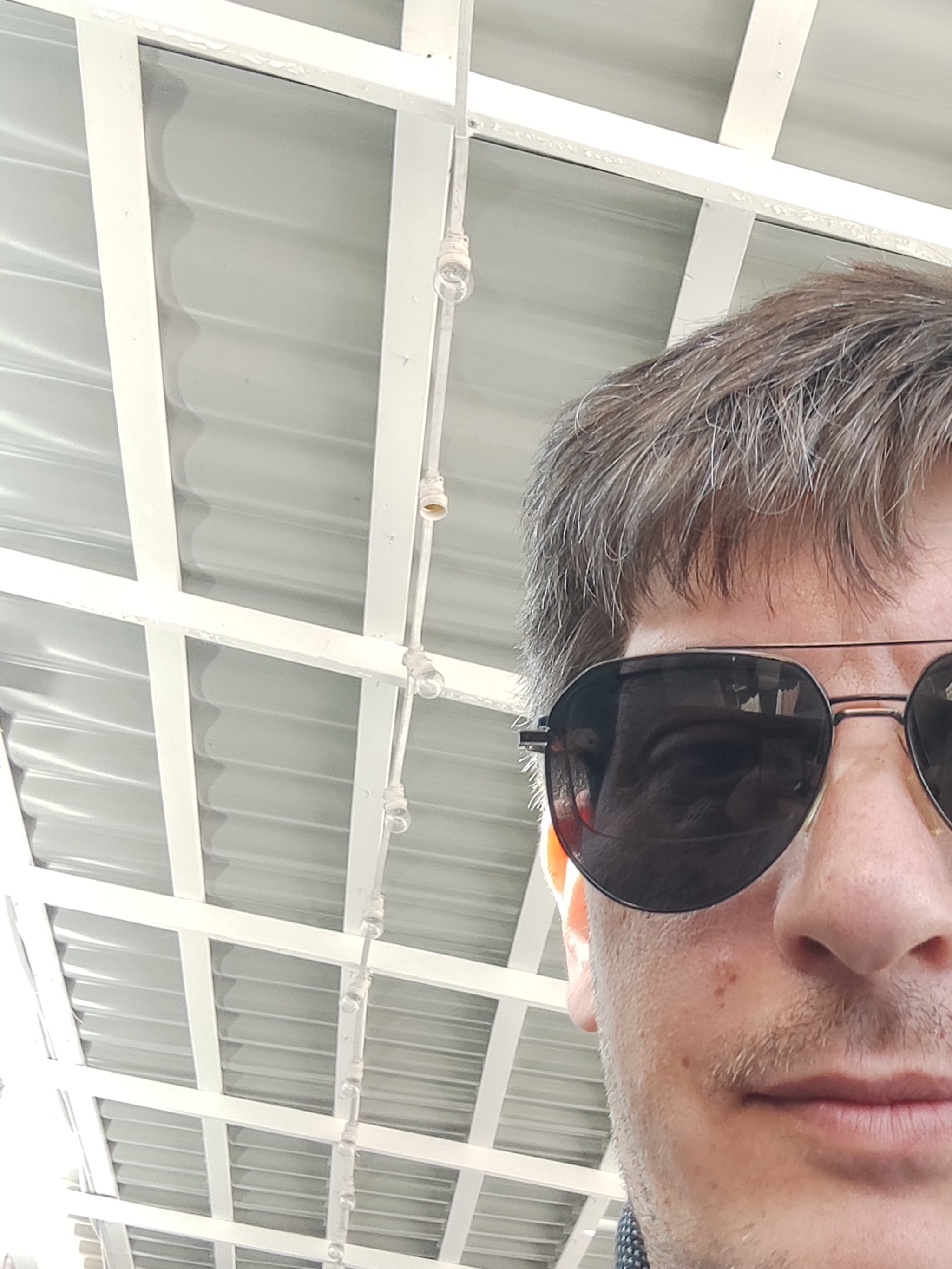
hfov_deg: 40.0
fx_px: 1247
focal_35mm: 34
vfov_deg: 53.9
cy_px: 667
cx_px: 767
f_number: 2.45
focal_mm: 3.49
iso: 50
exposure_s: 1/118
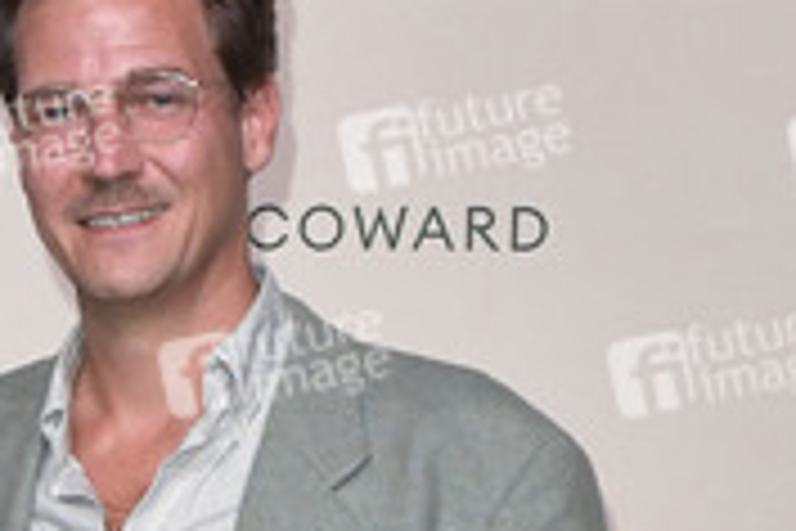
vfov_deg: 17.0
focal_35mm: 79
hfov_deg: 23.8
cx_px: -117
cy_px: 477
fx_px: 1747
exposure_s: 1/250
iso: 2500
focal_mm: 31
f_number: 6.3
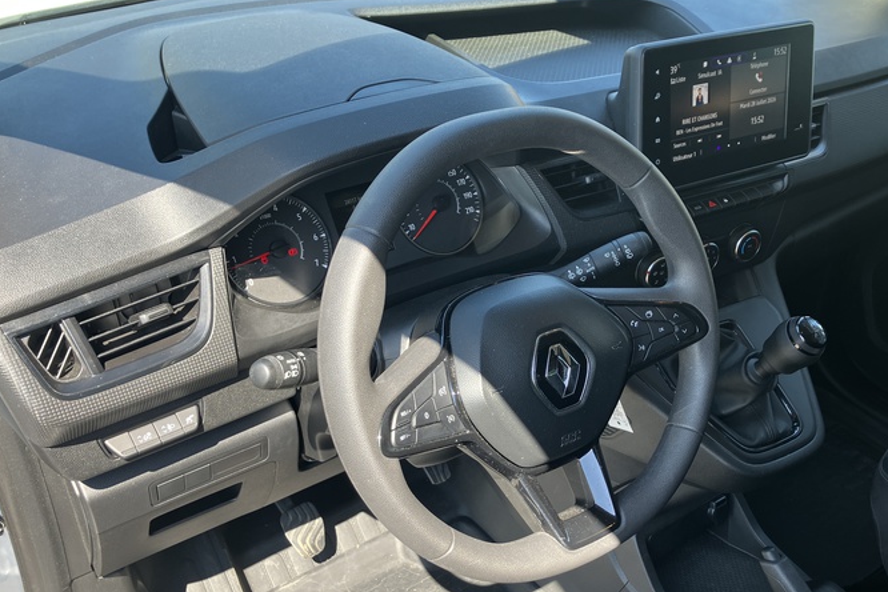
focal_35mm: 35
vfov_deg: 37.7
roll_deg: -2.4
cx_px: 488
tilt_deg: -37.5
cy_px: 365
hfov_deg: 54.3
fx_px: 863
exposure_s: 1/127
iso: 20
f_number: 1.8
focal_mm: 3.99
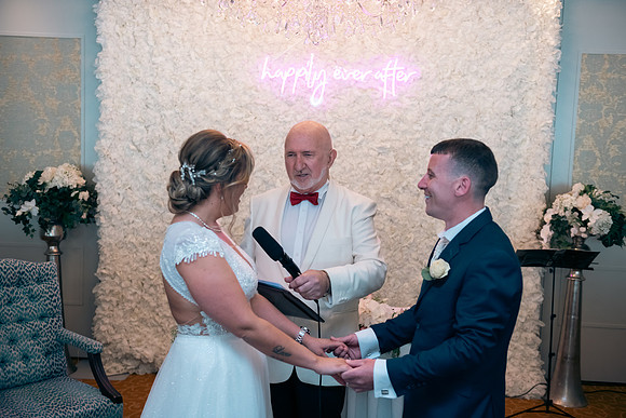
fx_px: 696
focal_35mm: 40
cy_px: 209
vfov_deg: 33.4
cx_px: 313
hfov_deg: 48.4
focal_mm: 40
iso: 640
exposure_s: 1/160
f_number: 3.5
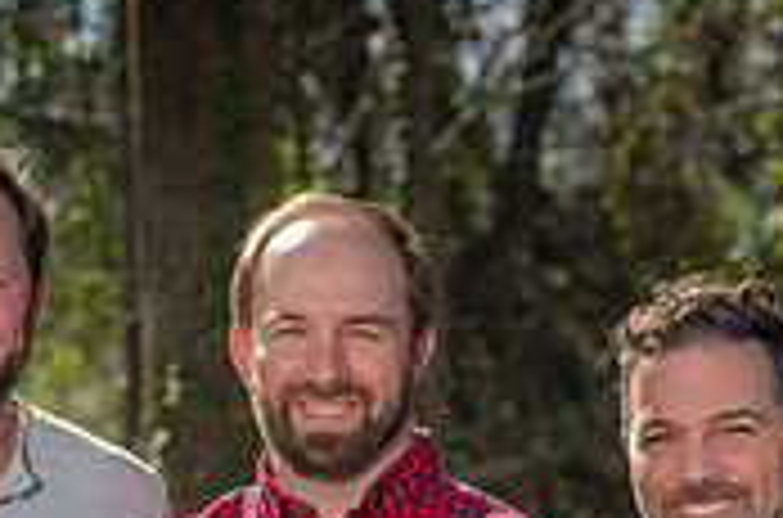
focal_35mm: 234
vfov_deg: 5.8
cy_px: 838
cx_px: 351
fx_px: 5076
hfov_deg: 8.8
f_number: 5.6
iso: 50
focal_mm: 70
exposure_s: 1/250
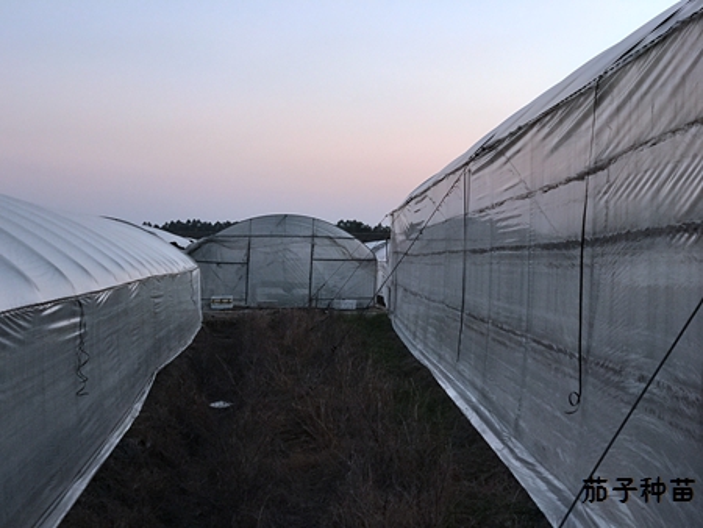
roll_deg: +0.0
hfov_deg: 33.8
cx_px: 352
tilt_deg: -0.8
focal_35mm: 57
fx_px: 1158
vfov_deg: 25.7
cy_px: 264
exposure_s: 1/50
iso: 200
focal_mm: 6.6
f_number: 2.8
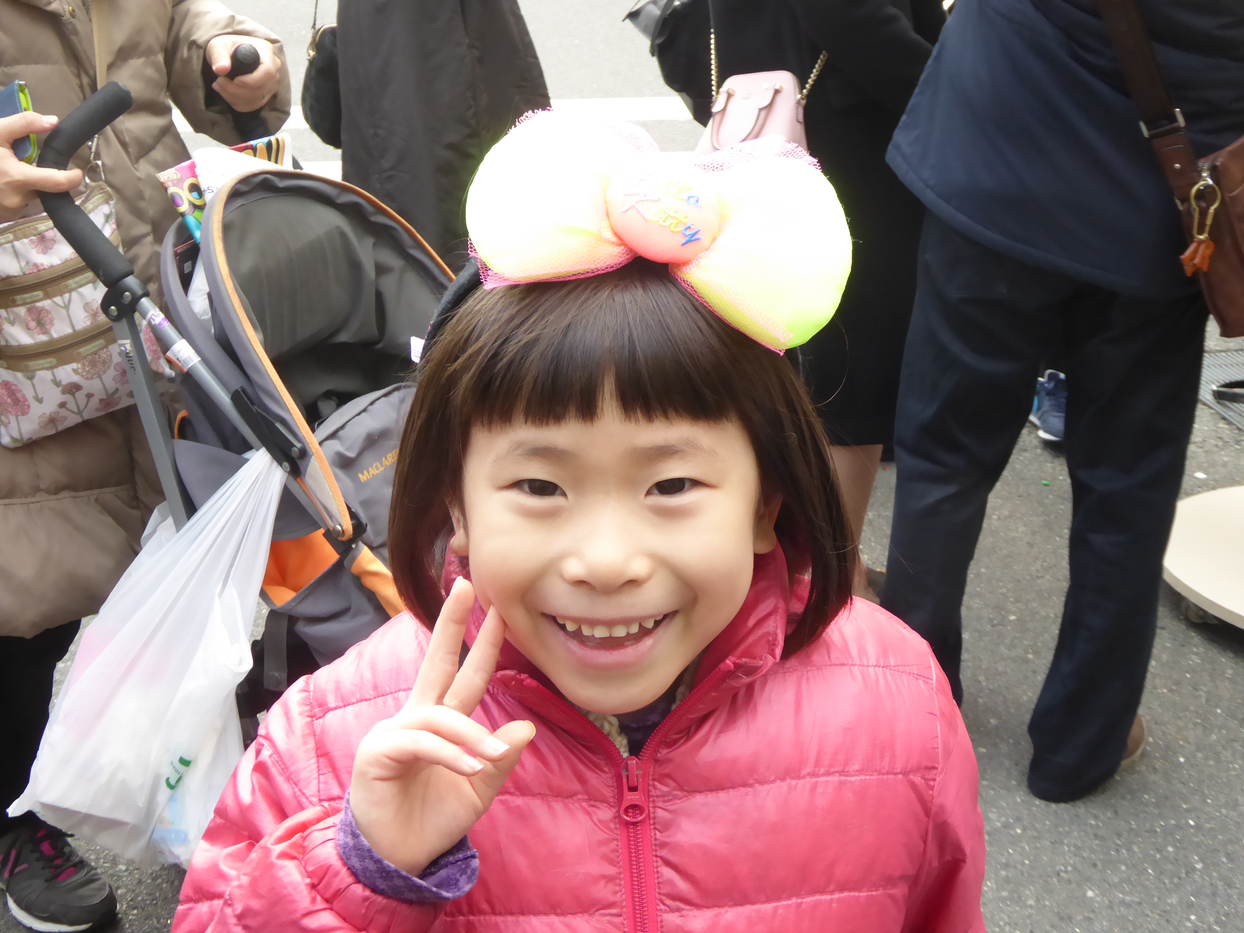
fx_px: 1905
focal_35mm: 53
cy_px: 466
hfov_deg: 36.2
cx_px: 622
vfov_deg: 27.5
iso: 500
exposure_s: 1/250
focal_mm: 9
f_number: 4.1
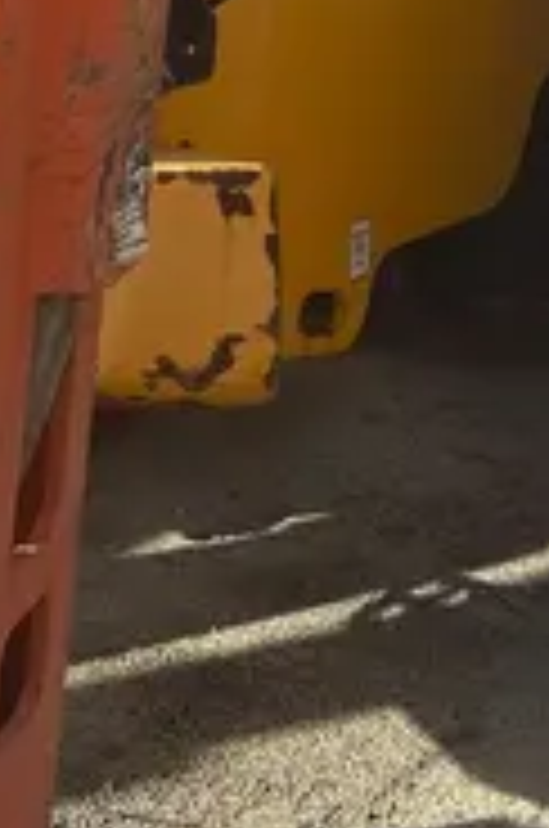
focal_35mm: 108
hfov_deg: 12.5
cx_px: 562
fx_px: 2480
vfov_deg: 15.9
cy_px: -691
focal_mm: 5.7
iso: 50
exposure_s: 1/2915
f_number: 1.5
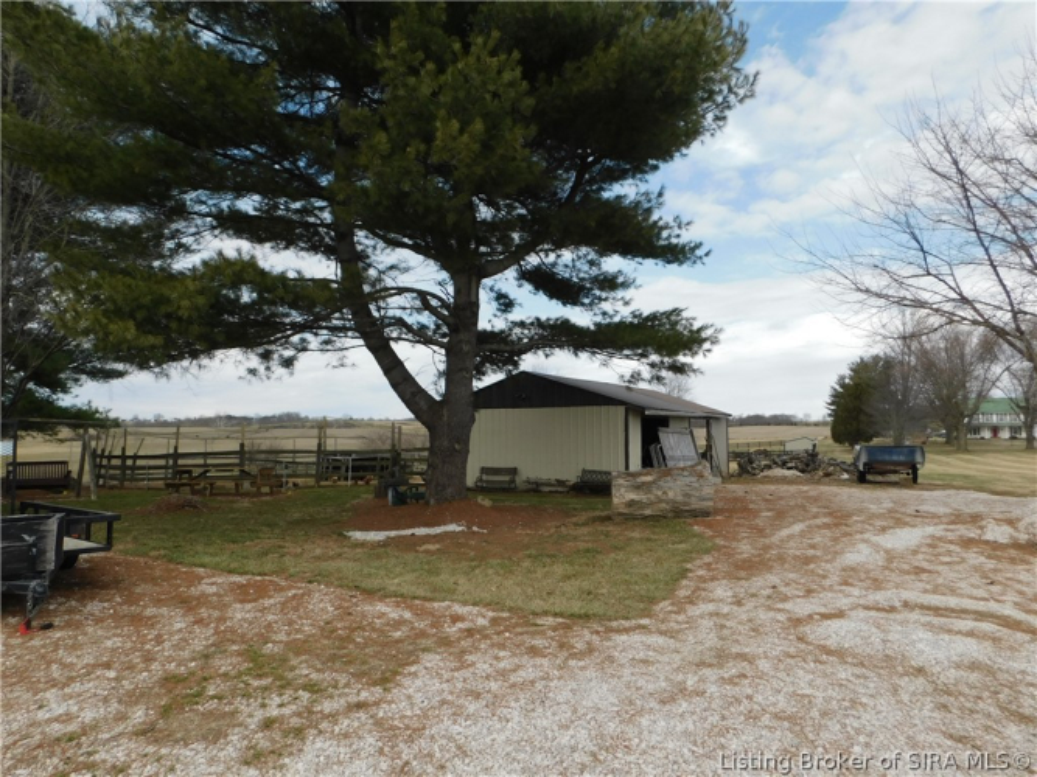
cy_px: 388
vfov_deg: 58.9
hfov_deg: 73.9
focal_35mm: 23
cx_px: 518
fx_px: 689
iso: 125
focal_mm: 4
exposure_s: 1/1000
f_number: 3
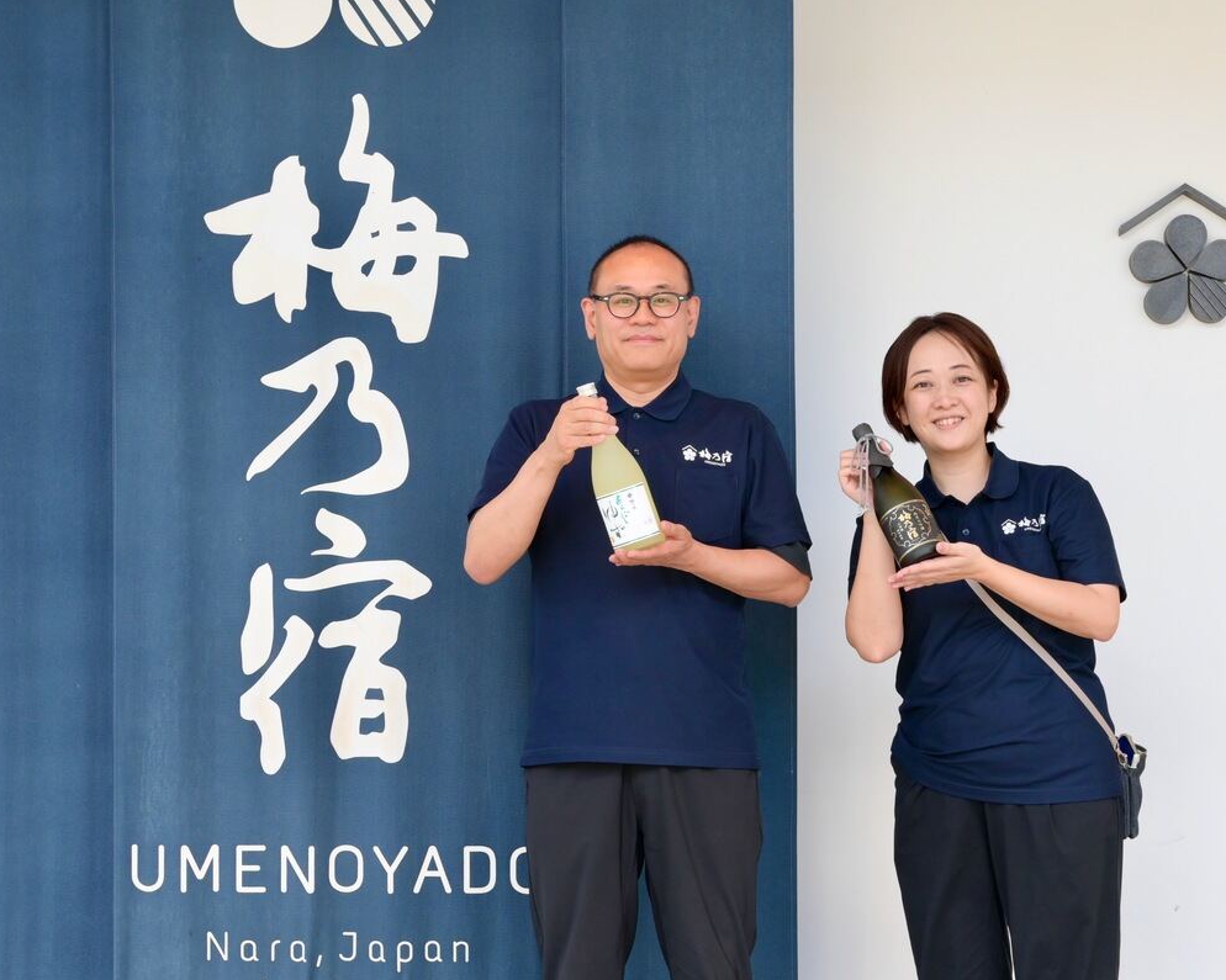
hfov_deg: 27.9
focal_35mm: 68
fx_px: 2467
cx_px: 606
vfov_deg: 22.5
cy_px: 489
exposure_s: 1/125
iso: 450
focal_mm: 40
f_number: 7.1
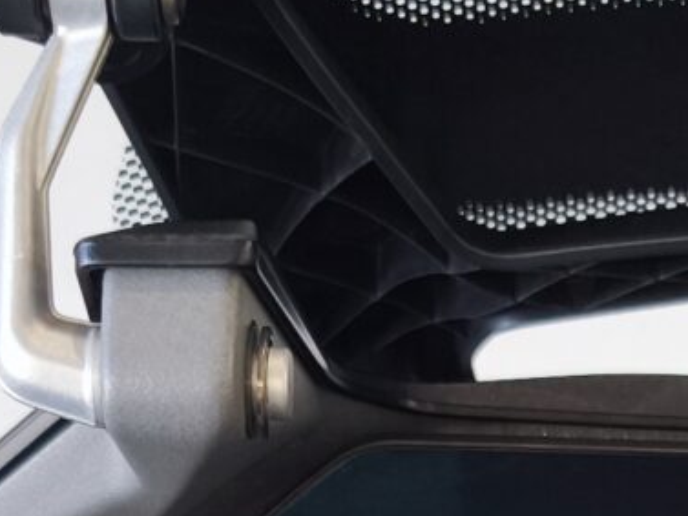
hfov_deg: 12.5
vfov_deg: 8.8
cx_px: 734
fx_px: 3102
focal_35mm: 156
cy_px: 1174
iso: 100
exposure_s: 1/100
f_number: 1.6
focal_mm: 6.57
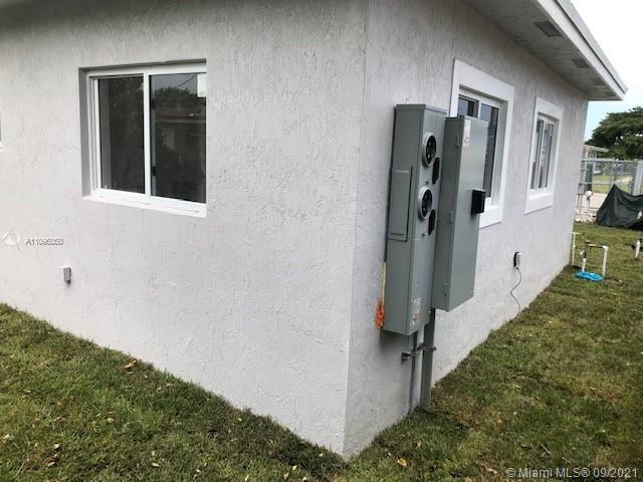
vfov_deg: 49.7
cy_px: 241
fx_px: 520
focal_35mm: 28
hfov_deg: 63.4
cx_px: 322
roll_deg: -2.7
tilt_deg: -9.2
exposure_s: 1/640
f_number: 1.8
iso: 20
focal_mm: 3.99
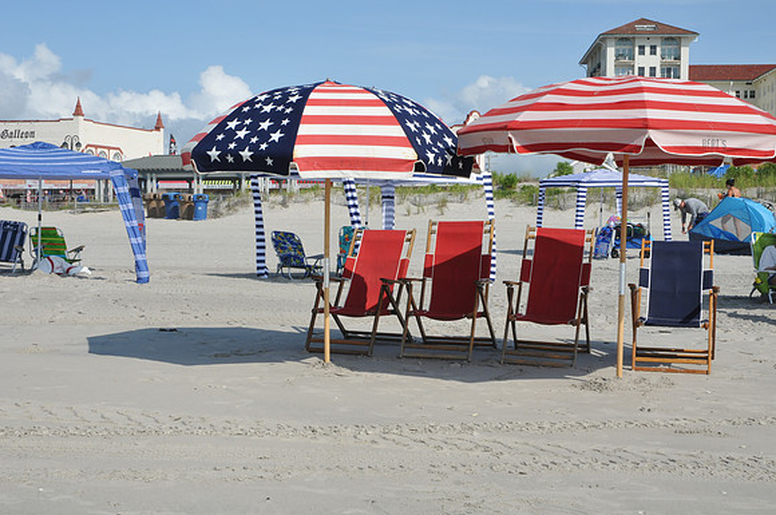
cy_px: 258
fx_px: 1227
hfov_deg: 35.1
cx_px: 388
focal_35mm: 57
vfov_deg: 23.7
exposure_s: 1/160
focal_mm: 38
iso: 200
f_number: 13
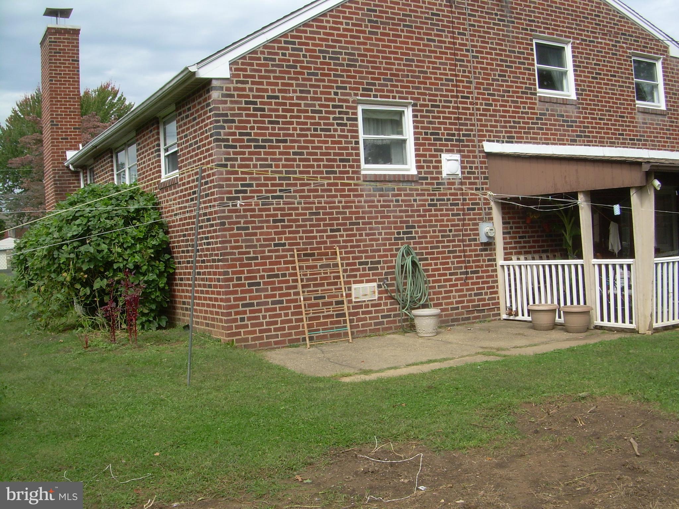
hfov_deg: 49.0
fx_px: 745
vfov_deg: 37.7
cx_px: 340
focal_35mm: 38
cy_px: 254
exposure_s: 1/297
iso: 50
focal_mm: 6.3
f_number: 4.6
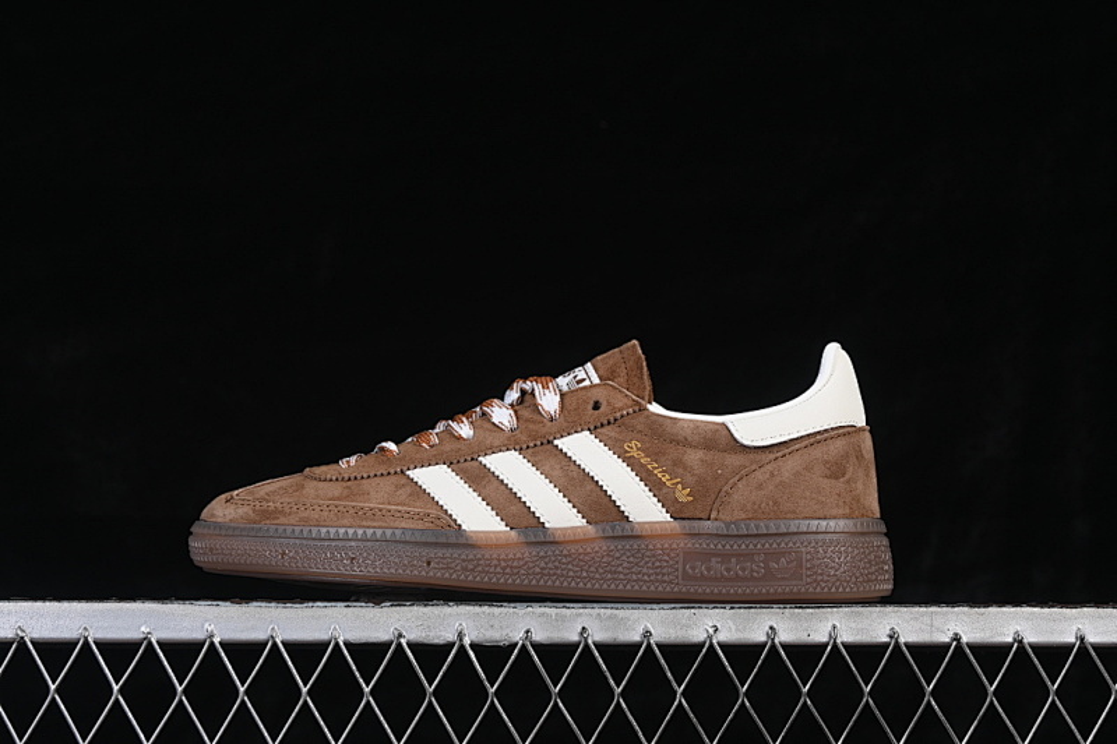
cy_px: 372
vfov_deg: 18.2
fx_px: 2326
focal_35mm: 75
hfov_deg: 27.0
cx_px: 558
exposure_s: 1/80
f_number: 8
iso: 160
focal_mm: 50
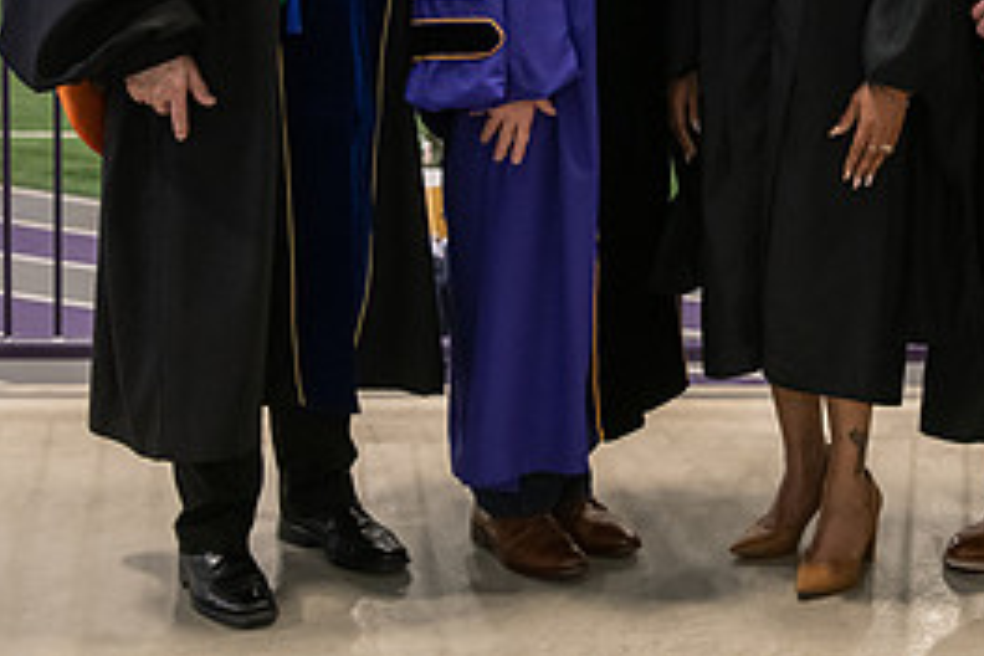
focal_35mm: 79
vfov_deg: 16.8
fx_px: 2159
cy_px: -58
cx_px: 686
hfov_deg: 25.5
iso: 2500
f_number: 4
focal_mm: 36
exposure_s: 1/160
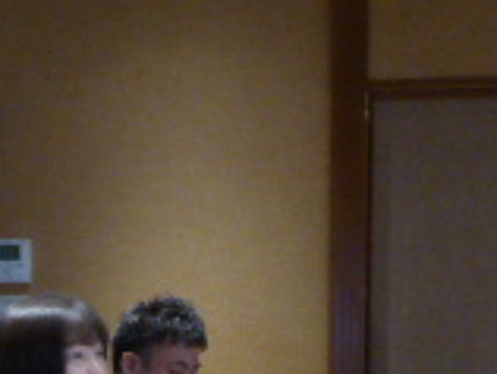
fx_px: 1452
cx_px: 274
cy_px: 603
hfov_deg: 19.4
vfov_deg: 13.6
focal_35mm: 101
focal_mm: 4.3
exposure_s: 1/8
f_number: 3.3
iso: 400
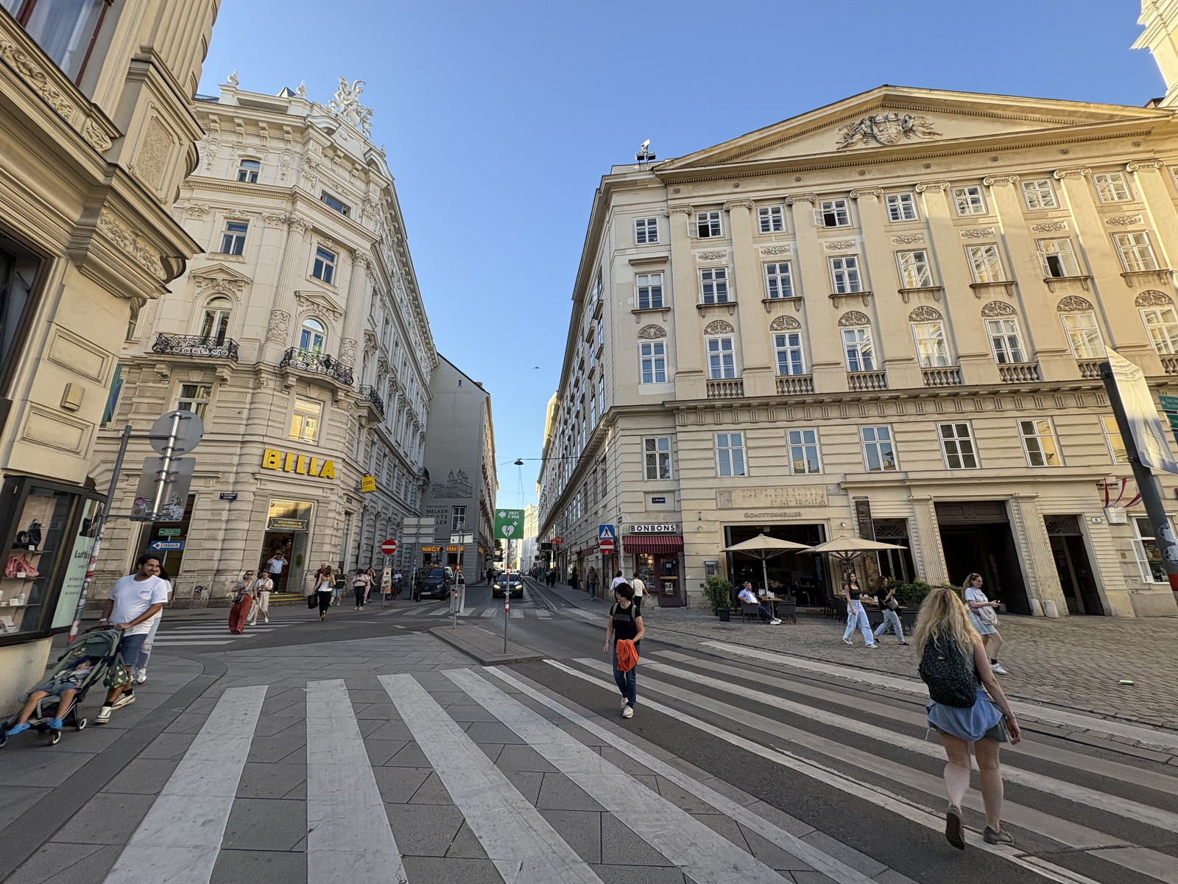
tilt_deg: +15.8
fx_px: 476
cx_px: 589
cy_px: 442
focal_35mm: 14
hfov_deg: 102.1
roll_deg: +0.7
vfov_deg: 85.7
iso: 40
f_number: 2.2
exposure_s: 1/453
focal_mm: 2.22
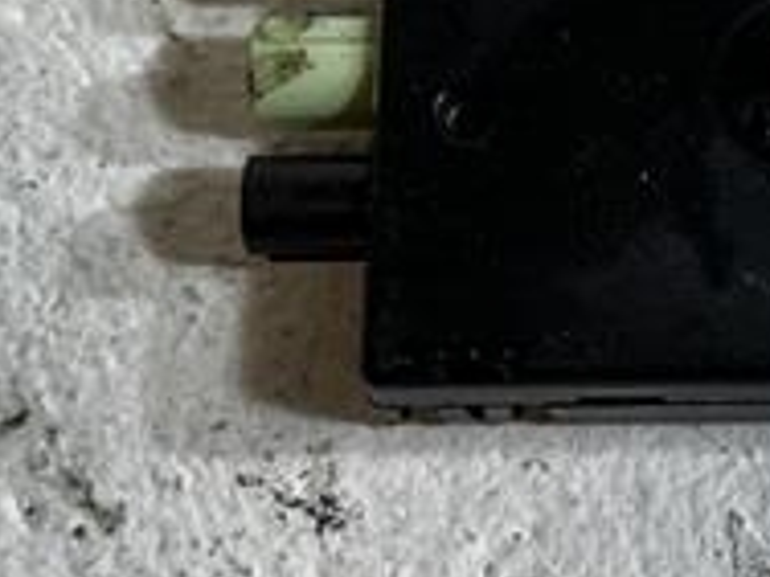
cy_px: -29
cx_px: 962
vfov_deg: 9.0
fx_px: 3626
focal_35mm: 163
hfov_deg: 11.8
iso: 64
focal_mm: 6.86
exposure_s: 1/100
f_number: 1.78
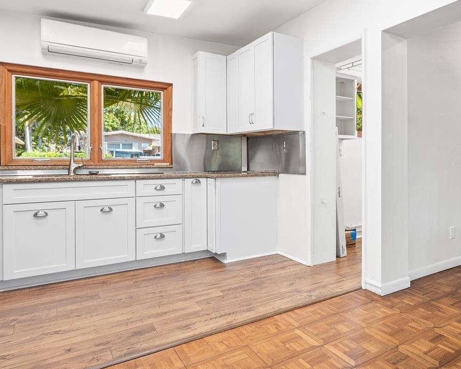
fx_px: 355
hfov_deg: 57.4
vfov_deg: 54.8
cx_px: 409
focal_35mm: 26
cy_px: 162
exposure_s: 1
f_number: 9
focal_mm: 15
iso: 100
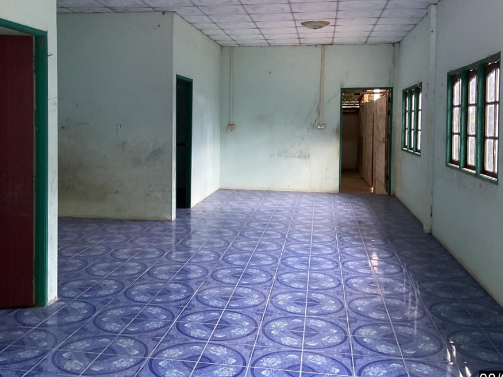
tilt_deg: -3.1
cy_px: 141
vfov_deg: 37.5
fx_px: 552
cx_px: 227
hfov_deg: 48.9
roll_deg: -0.5
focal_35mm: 38
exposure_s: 1/40
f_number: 1.8
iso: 200
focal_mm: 3
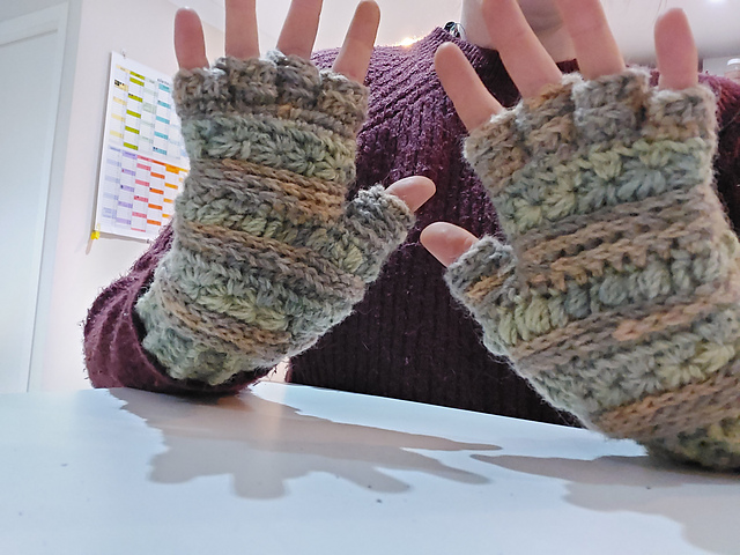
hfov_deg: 58.4
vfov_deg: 45.4
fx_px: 663
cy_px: 278
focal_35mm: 31
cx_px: 370
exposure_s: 1/16
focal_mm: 3.75
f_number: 2.2
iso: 1250
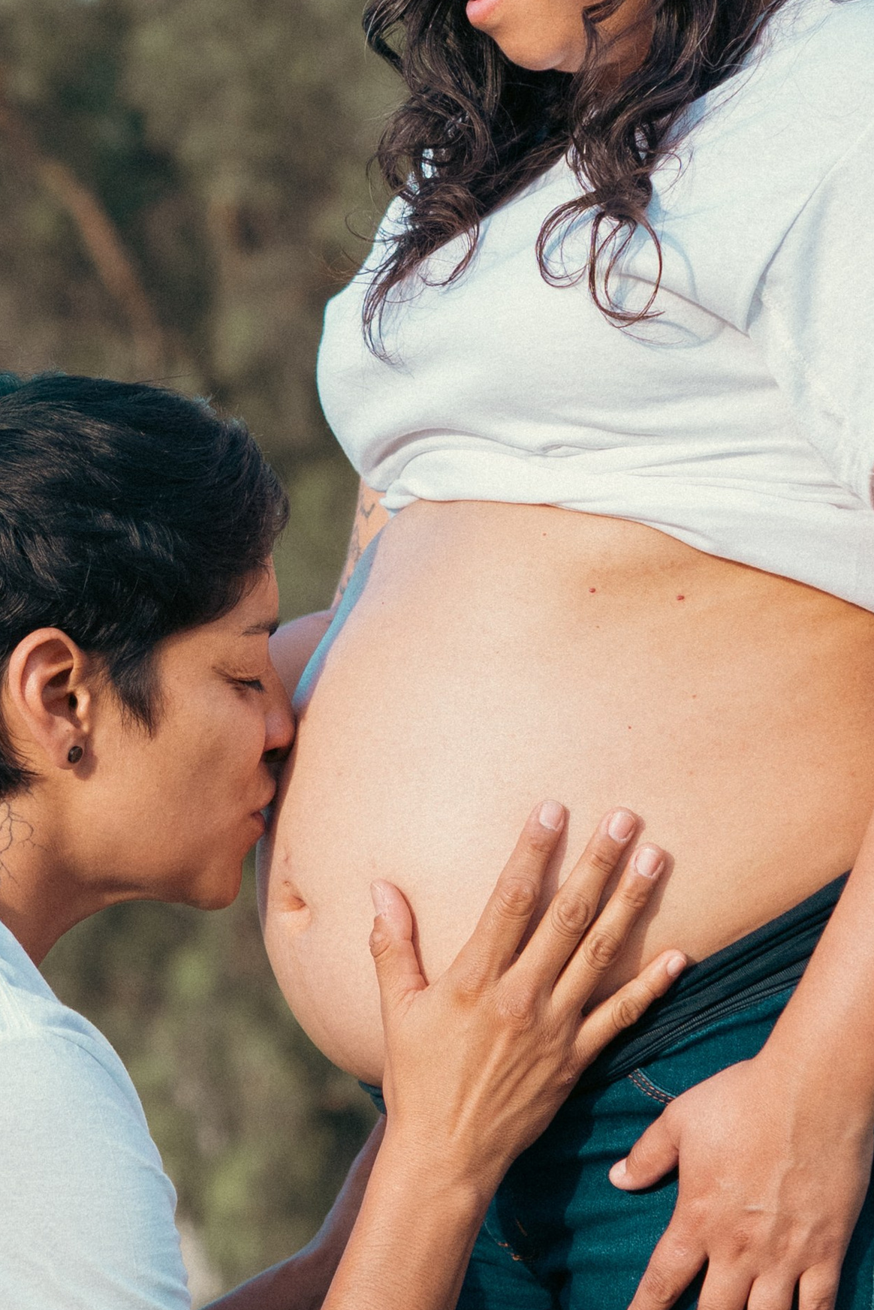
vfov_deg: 12.5
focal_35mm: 165
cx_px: 250
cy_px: 644
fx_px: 6006
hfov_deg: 8.3
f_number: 2.8
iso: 250
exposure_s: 1/1000
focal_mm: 50
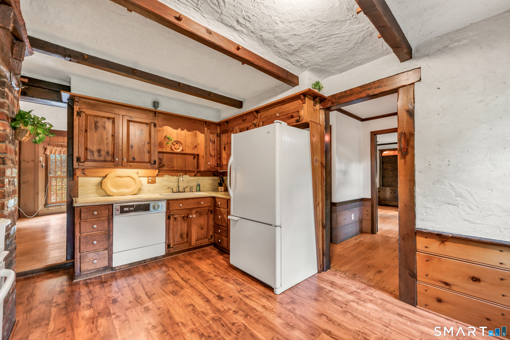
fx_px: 198
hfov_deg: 104.3
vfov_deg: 81.2
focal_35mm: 14
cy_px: 170
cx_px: 255
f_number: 8
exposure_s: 1/250
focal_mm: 14
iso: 250
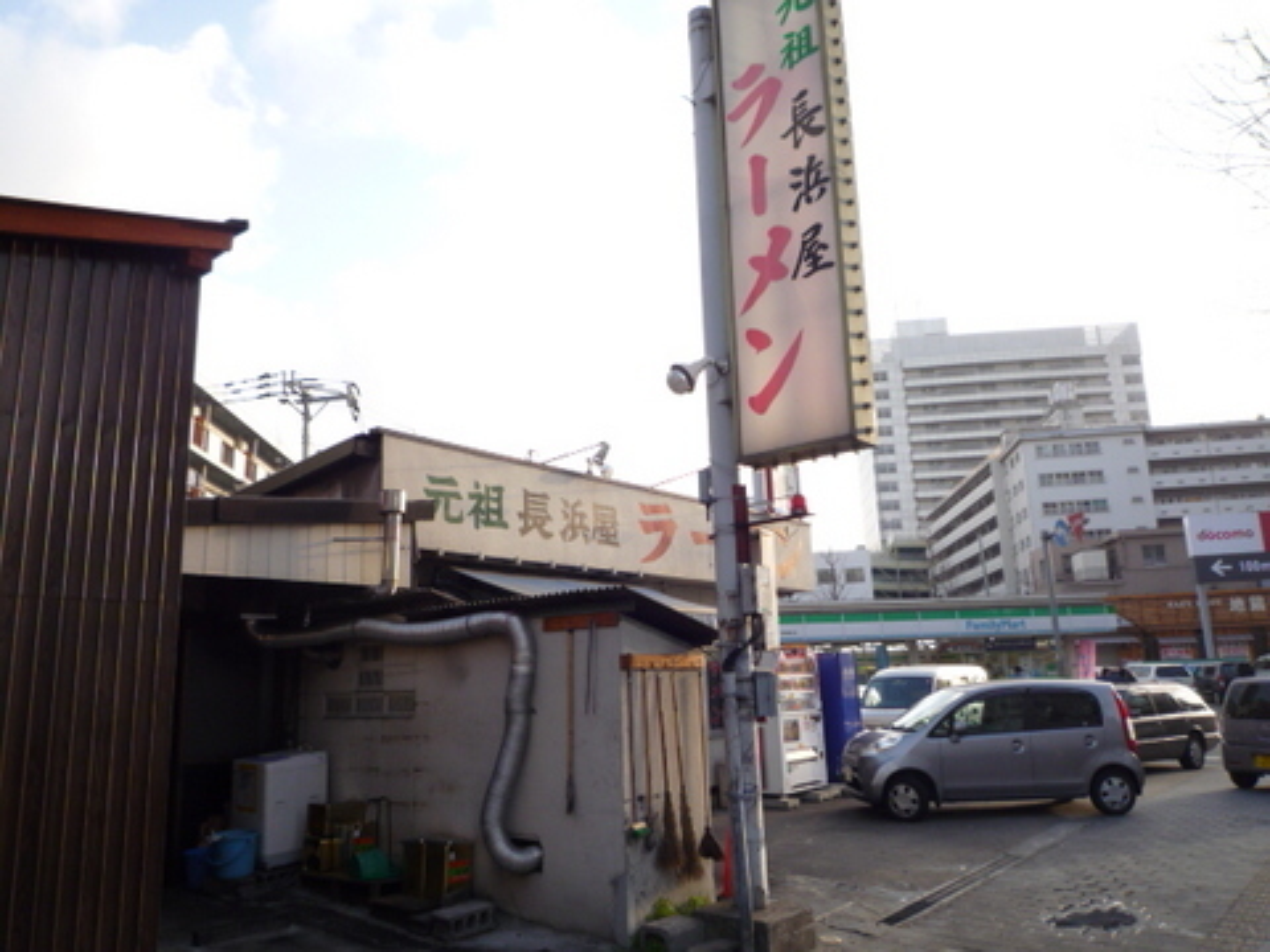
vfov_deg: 54.9
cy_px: 476
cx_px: 635
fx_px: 917
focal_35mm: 25
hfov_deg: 69.4
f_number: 2.8
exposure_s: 1/320
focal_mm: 4.4
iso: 100
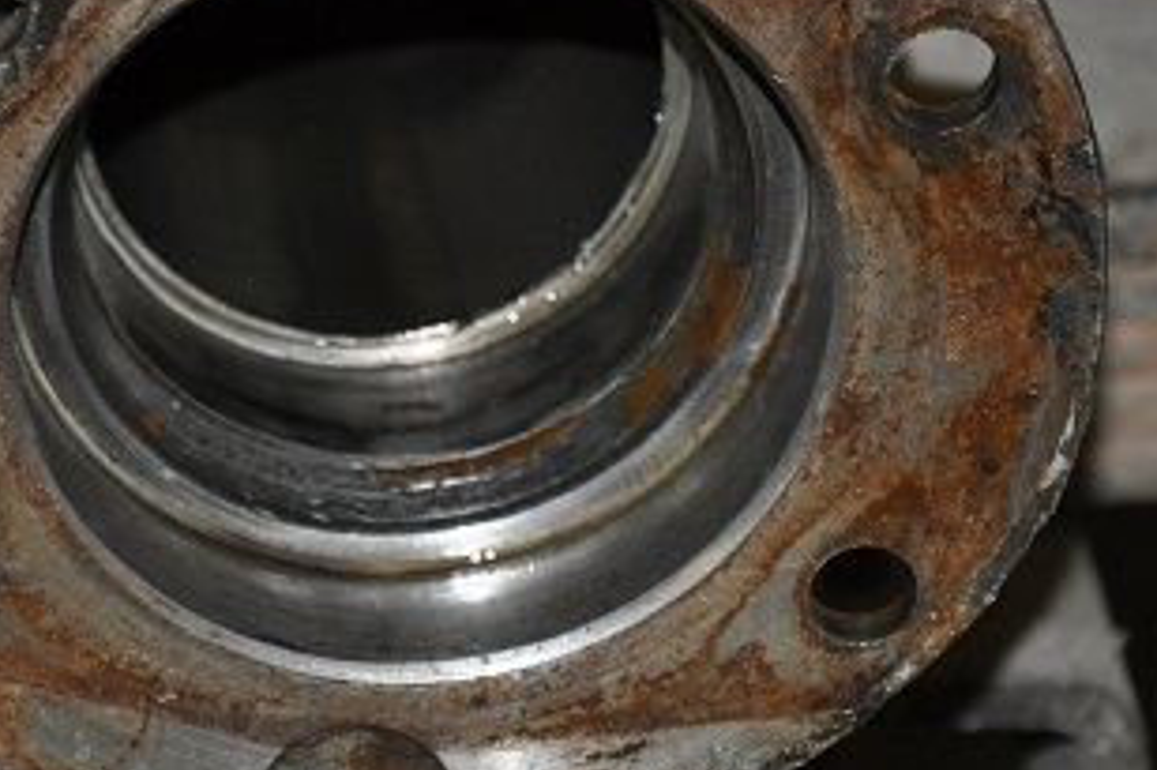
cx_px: 413
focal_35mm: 394
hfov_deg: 5.2
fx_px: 12663
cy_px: 190
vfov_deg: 3.5
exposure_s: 1/60
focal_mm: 105
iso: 800
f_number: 5.6
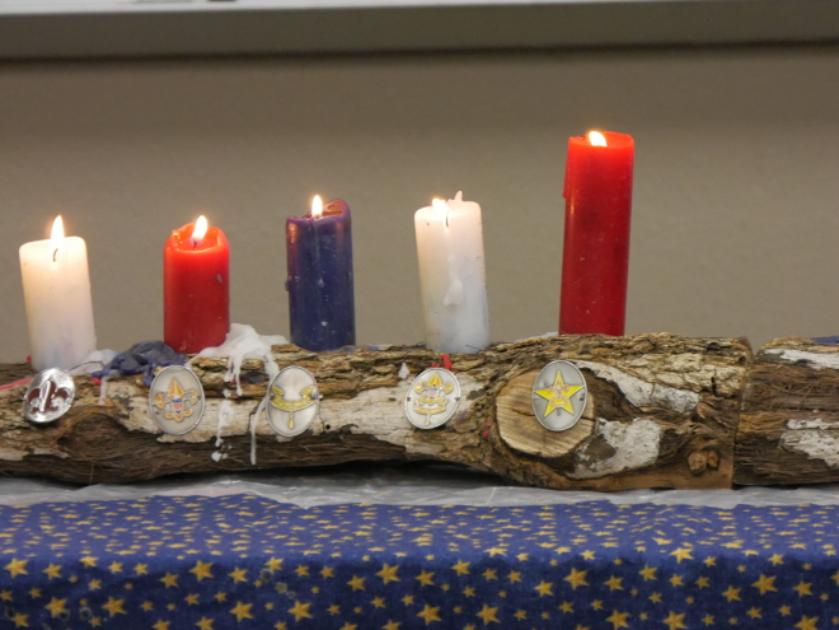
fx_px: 4290
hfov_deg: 11.2
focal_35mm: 177
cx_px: 467
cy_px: 318
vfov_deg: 8.4
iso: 3200
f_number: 5.4
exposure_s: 1/125
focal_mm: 73
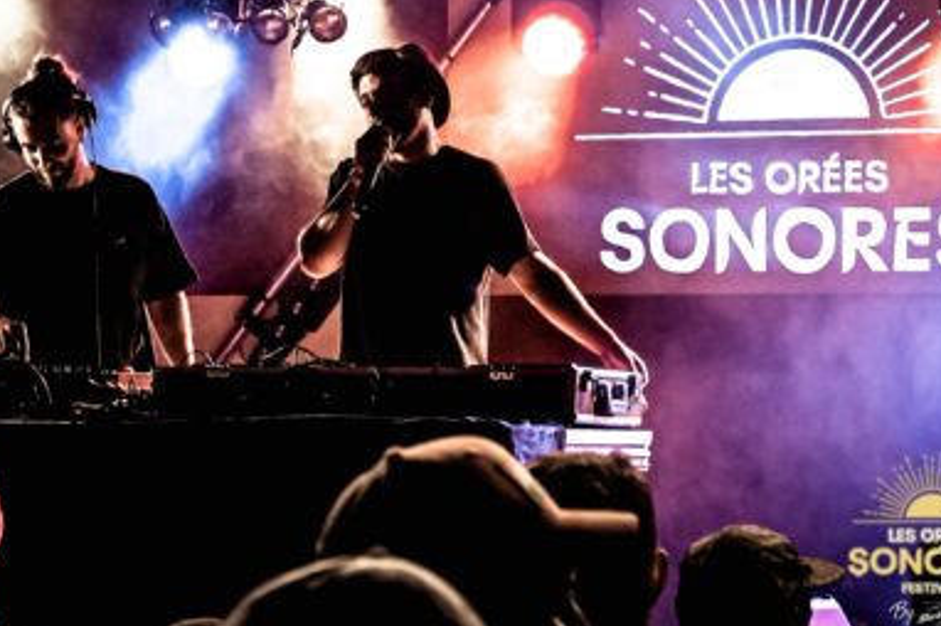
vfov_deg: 12.4
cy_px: 171
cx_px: 315
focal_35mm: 110
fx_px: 2873
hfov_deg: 18.6
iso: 1600
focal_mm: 70
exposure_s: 1/125
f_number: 6.3
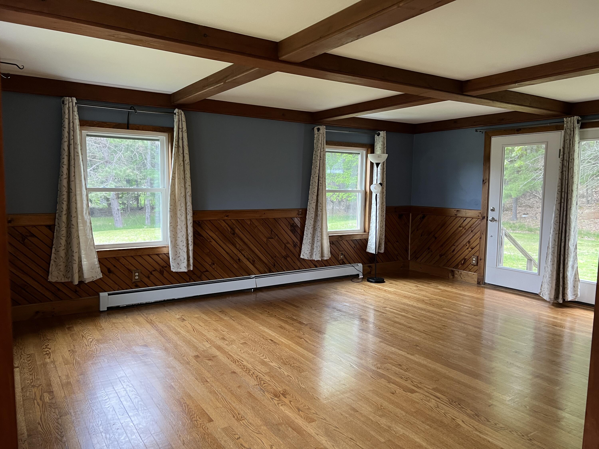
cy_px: 224
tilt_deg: -6.0
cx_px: 300
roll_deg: -0.7
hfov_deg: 67.3
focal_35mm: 26
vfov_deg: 53.1
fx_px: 450
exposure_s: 1/60
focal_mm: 5.7
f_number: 1.5
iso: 250
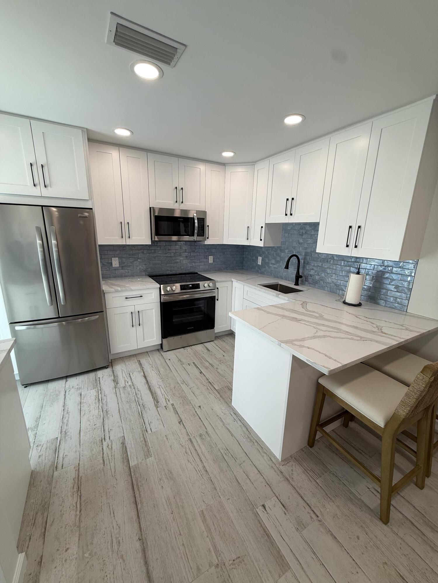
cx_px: 219
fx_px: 236
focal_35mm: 14
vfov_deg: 102.1
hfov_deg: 85.7
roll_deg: -1.7
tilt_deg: -12.8
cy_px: 292
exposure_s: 1/120
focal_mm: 2.22
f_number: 2.2
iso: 80
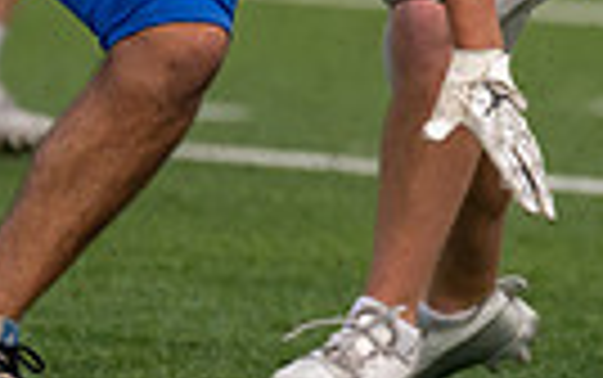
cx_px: 468
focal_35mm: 1231
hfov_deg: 1.7
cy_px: -88
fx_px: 20247
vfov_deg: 1.1
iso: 500
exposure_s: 1/1250
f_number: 2.8
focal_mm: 200
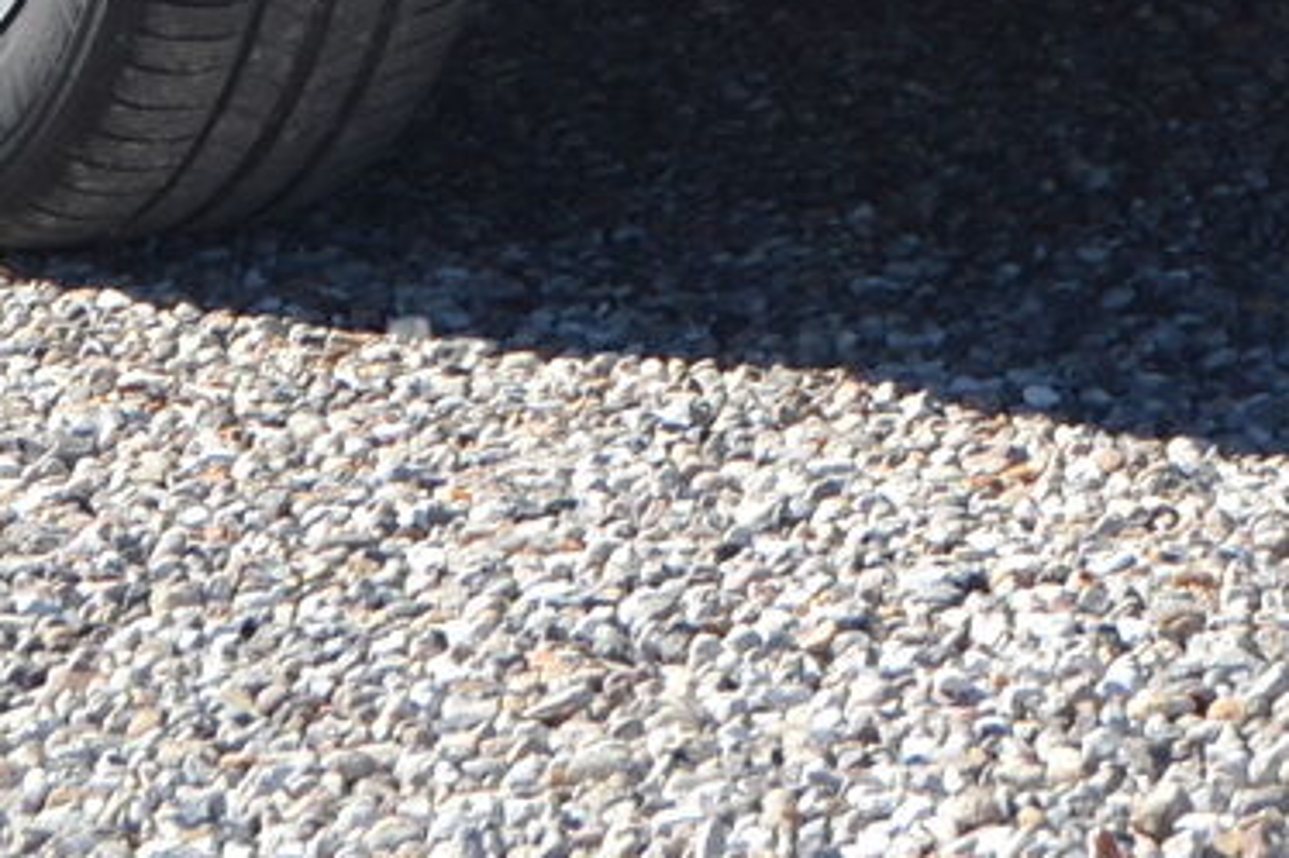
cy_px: -1265
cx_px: 772
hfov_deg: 7.9
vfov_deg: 5.1
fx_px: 9376
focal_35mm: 262
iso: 100
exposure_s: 1/200
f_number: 7.1
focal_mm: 34
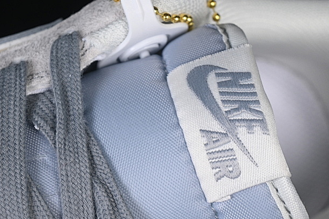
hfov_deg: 15.5
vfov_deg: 10.4
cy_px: 149
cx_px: 153
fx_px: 1206
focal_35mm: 132
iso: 160
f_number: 7.1
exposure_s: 1/80
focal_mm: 50
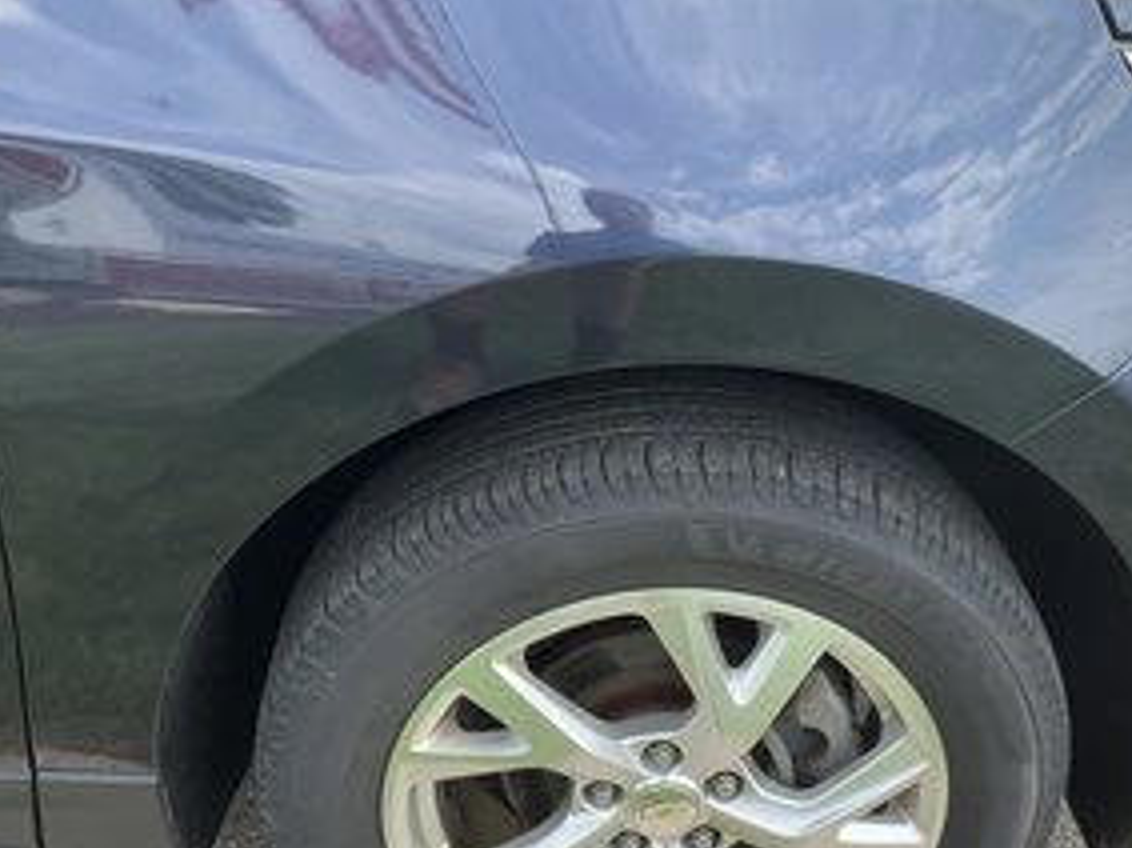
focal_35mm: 41
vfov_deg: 34.8
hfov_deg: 45.7
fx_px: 1340
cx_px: 628
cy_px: 564
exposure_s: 1/340
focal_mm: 3
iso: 25
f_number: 1.8
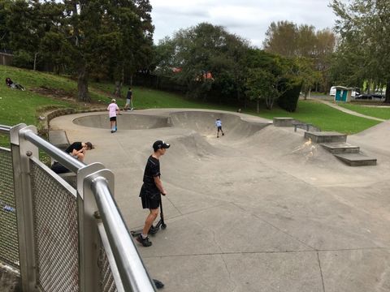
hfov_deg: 61.7
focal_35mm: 29
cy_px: 146
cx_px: 195
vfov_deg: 48.2
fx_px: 327
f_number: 2.2
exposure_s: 1/596
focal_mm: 4.15
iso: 25
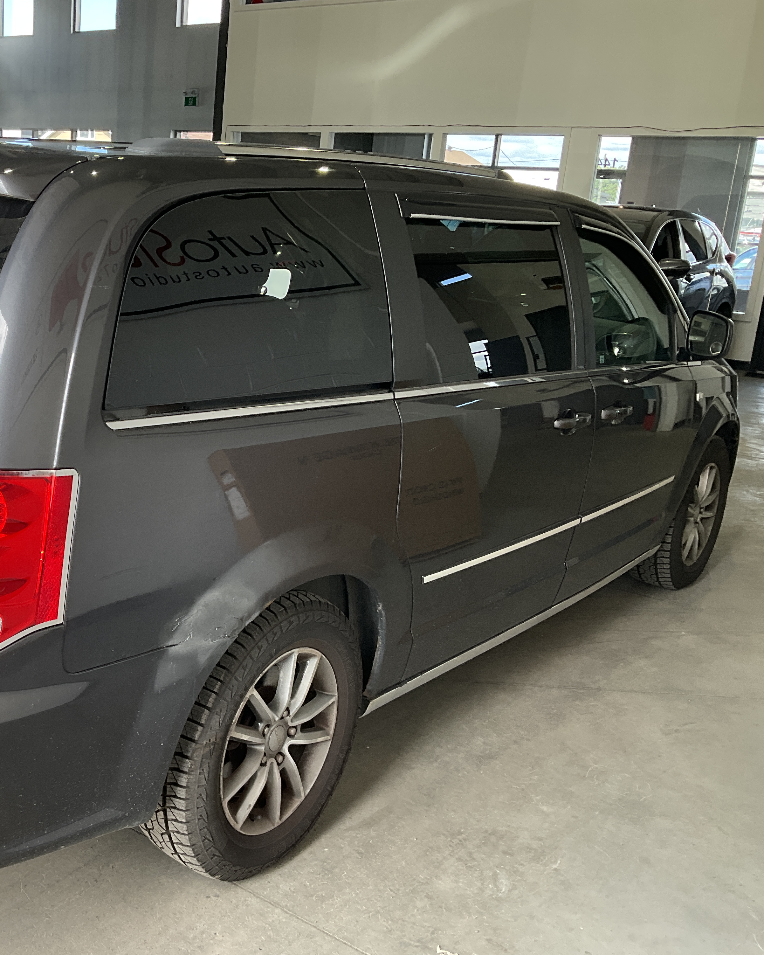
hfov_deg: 37.6
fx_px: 1074
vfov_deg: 47.9
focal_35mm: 38
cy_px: 477
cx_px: 143
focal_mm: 3
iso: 20
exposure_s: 1/142
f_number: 1.8
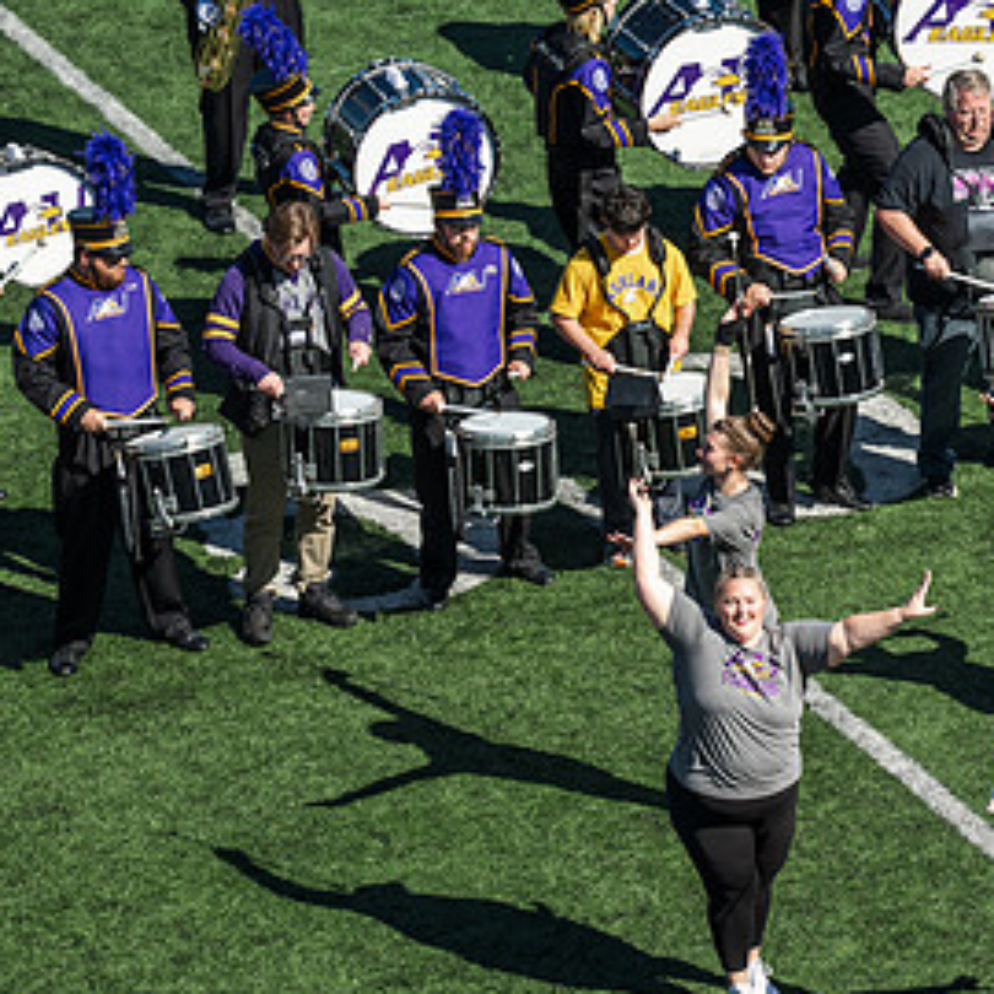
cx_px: 928
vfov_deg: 5.5
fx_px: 10396
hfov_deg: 5.5
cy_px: 569
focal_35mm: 320
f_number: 4
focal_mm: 175
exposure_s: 1/800
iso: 100
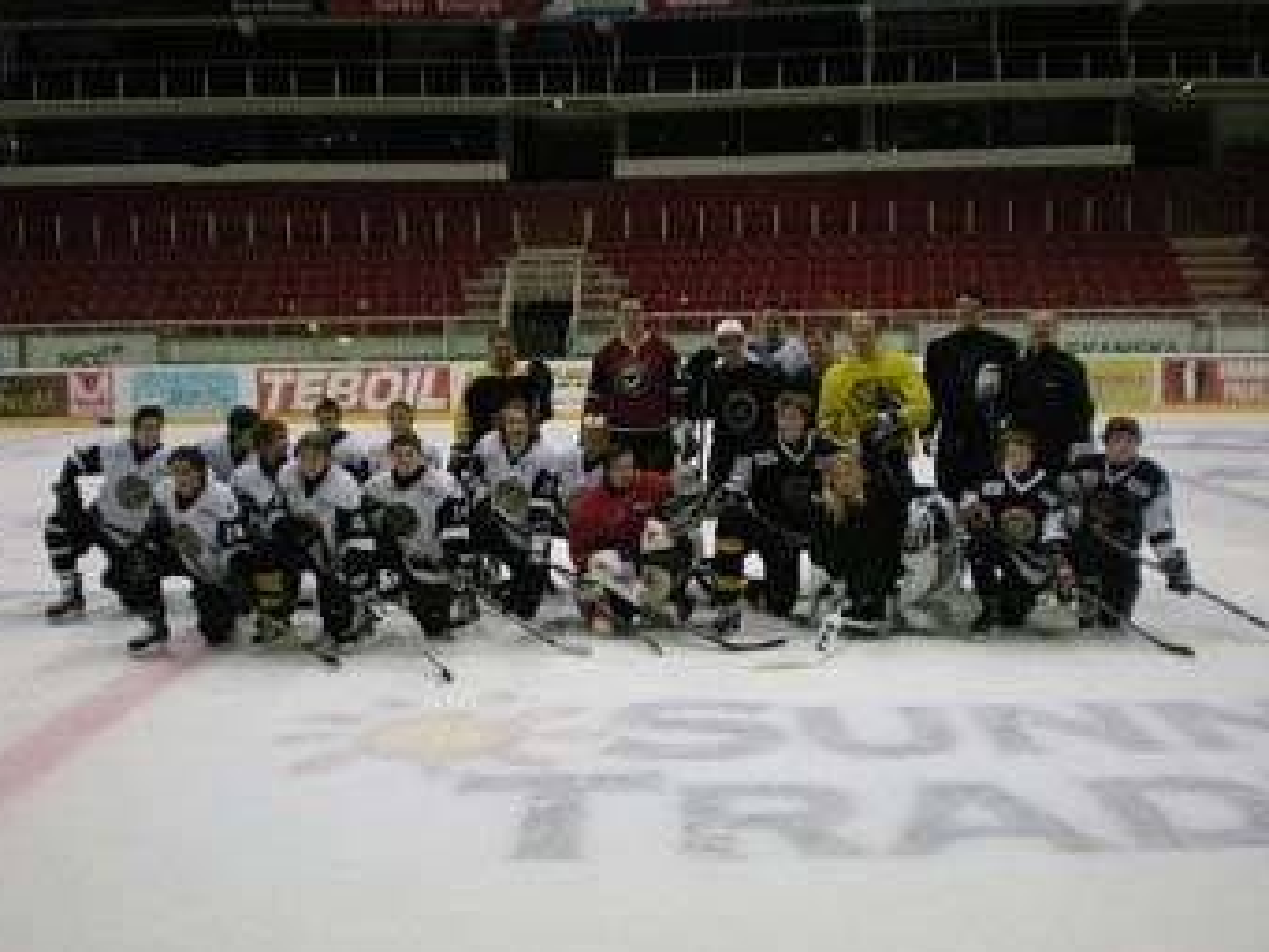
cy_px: 482
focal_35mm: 39
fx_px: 1430
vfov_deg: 36.8
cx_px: 625
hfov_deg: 47.8
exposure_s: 1/120
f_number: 3.1
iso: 638
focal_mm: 6.3
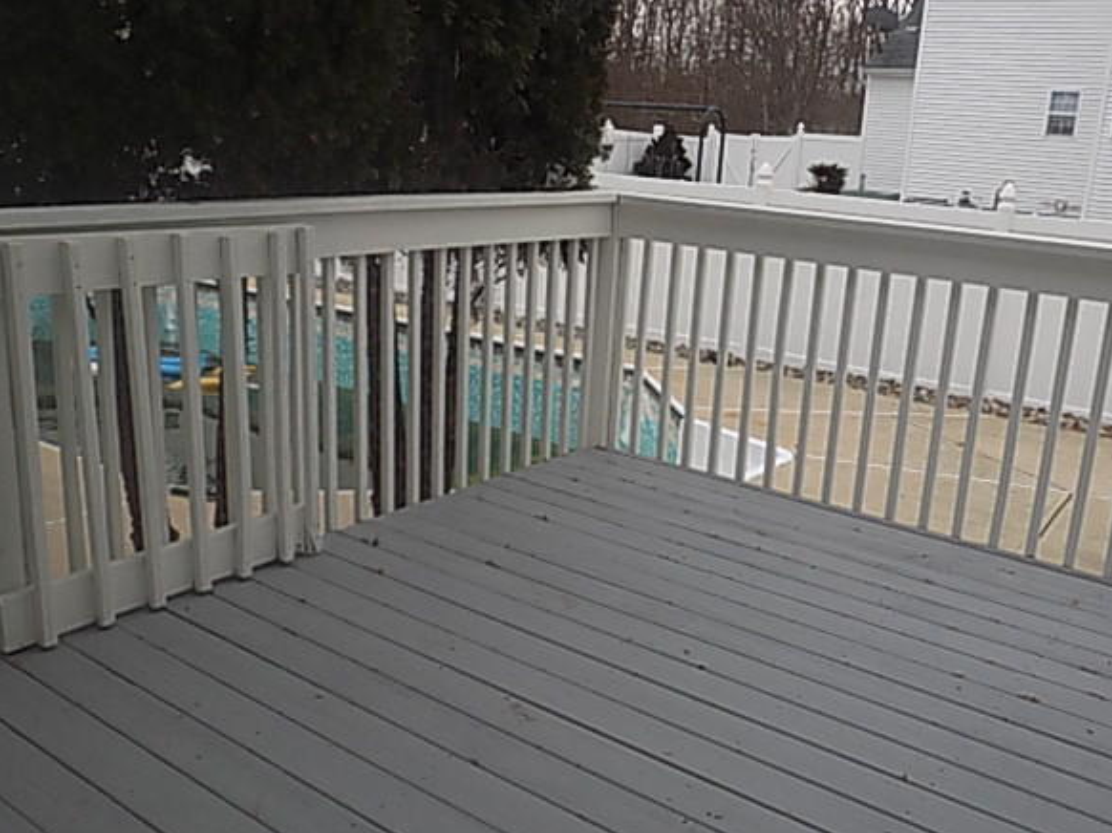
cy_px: 426
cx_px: 562
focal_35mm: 33
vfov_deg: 42.9
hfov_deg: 55.4
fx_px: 1060
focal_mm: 5.3
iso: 80
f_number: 3.3
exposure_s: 1/160
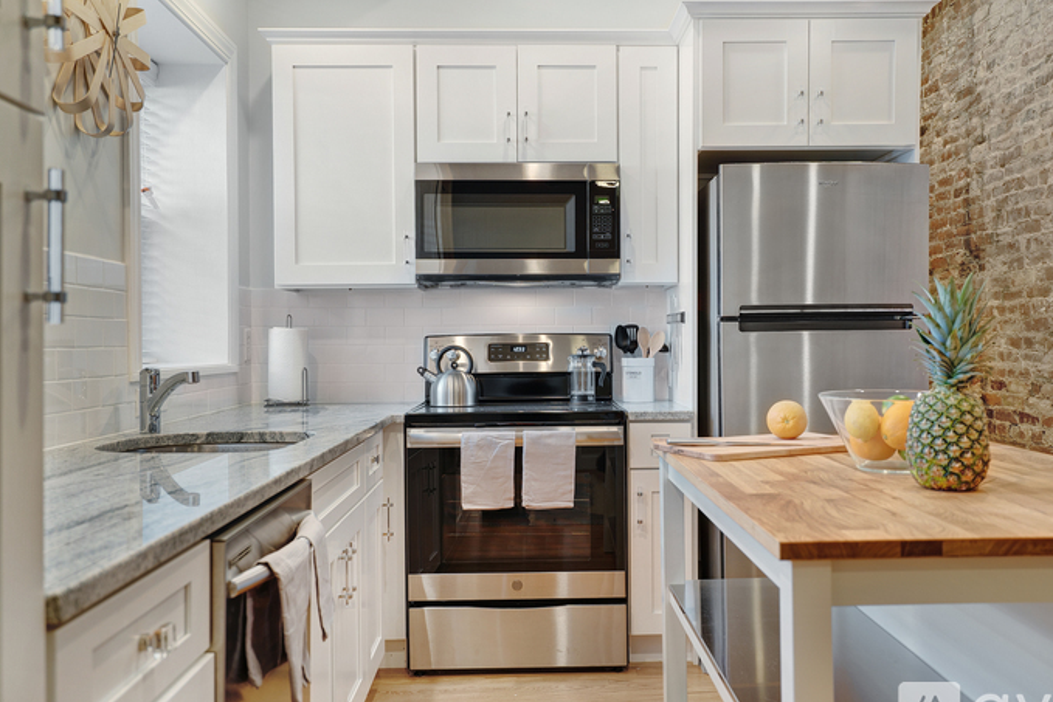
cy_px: 356
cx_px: 568
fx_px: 936
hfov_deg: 58.6
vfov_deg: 41.1
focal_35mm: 32
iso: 320
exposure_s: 1/30
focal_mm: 29
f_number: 4.5
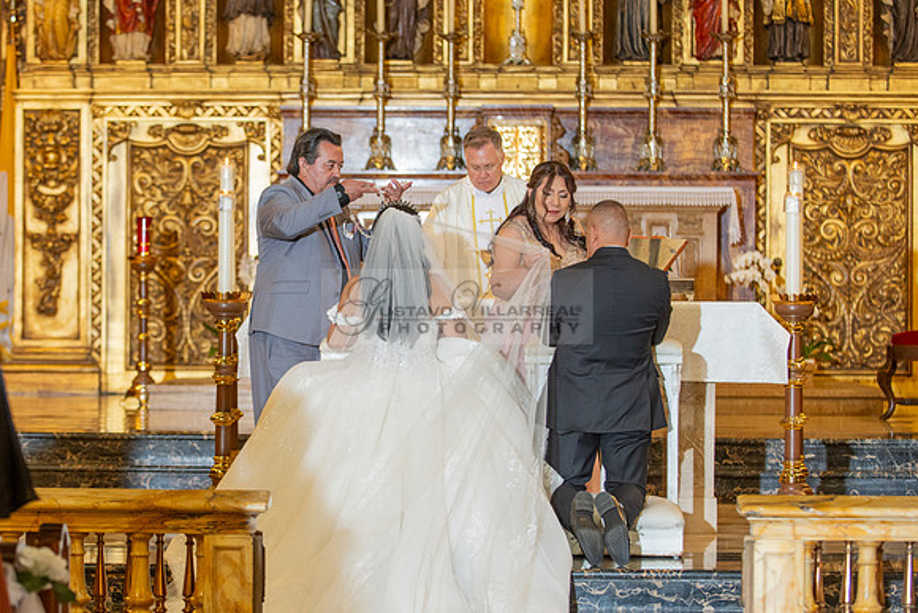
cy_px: 316
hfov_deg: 15.5
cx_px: 313
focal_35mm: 132
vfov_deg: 10.4
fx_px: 3370
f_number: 2.8
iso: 1000
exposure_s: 1/100
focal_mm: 90
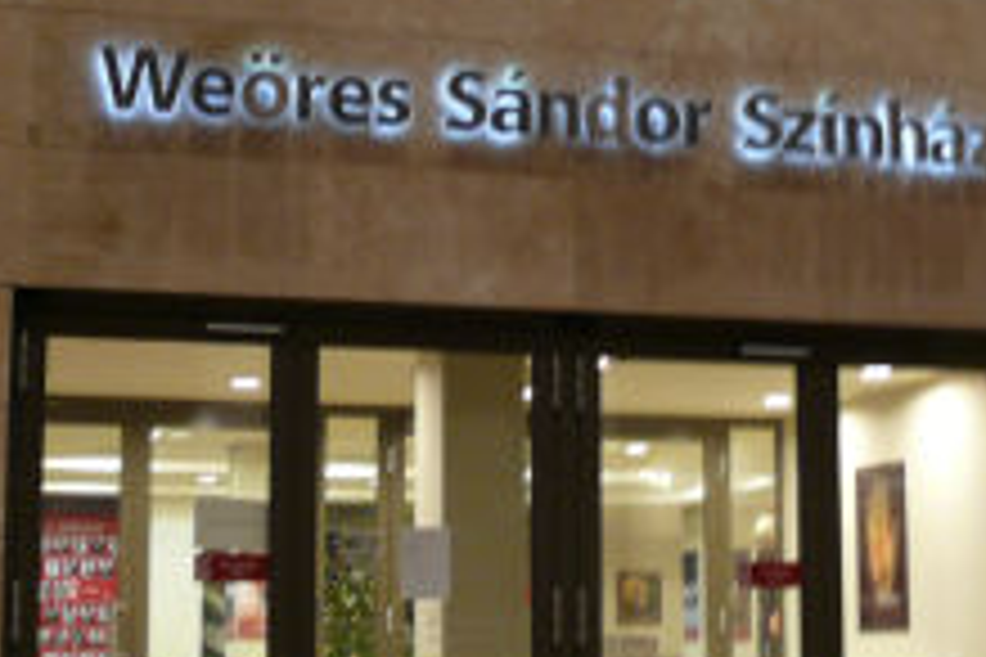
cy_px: 333
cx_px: 500
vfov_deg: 18.2
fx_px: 2054
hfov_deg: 27.0
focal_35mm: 75
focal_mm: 7.4
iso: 200
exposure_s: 1/15
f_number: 2.8
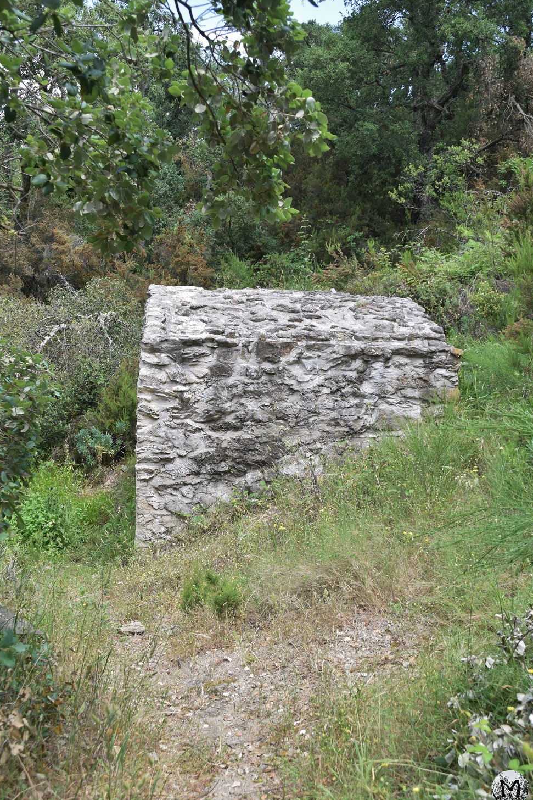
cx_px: 261
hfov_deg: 38.9
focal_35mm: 34
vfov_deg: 55.8
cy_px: 401
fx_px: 755
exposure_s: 1/250
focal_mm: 22
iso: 320
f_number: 8
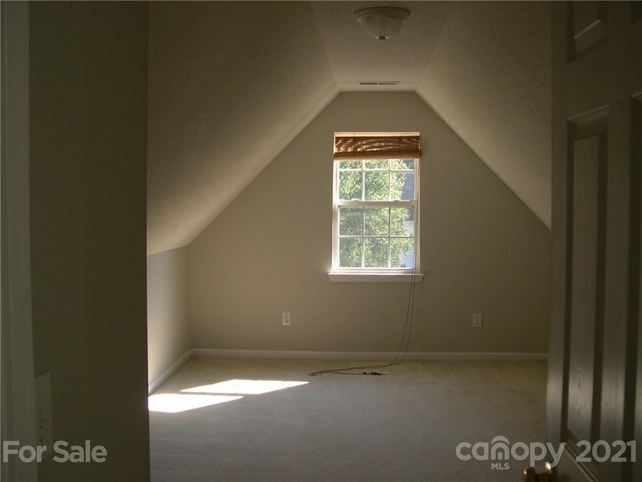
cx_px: 321
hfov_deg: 49.0
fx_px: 705
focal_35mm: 38
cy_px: 241
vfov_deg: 37.7
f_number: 2.8
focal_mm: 8
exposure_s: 1/110
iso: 100
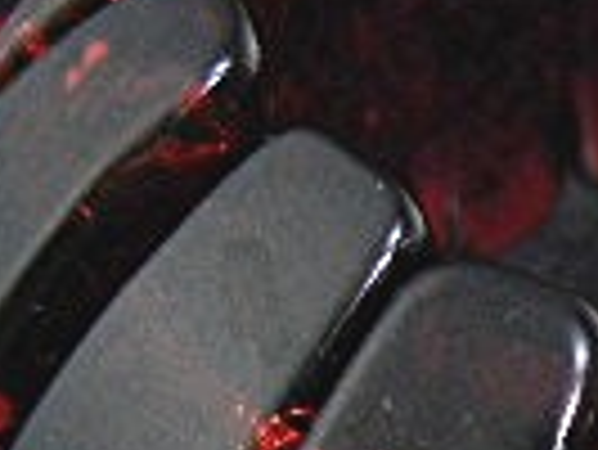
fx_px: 3233
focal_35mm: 187
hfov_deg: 10.2
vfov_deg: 7.9
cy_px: 441
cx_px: 899
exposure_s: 1/30
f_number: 7.4
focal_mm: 7.1
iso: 800
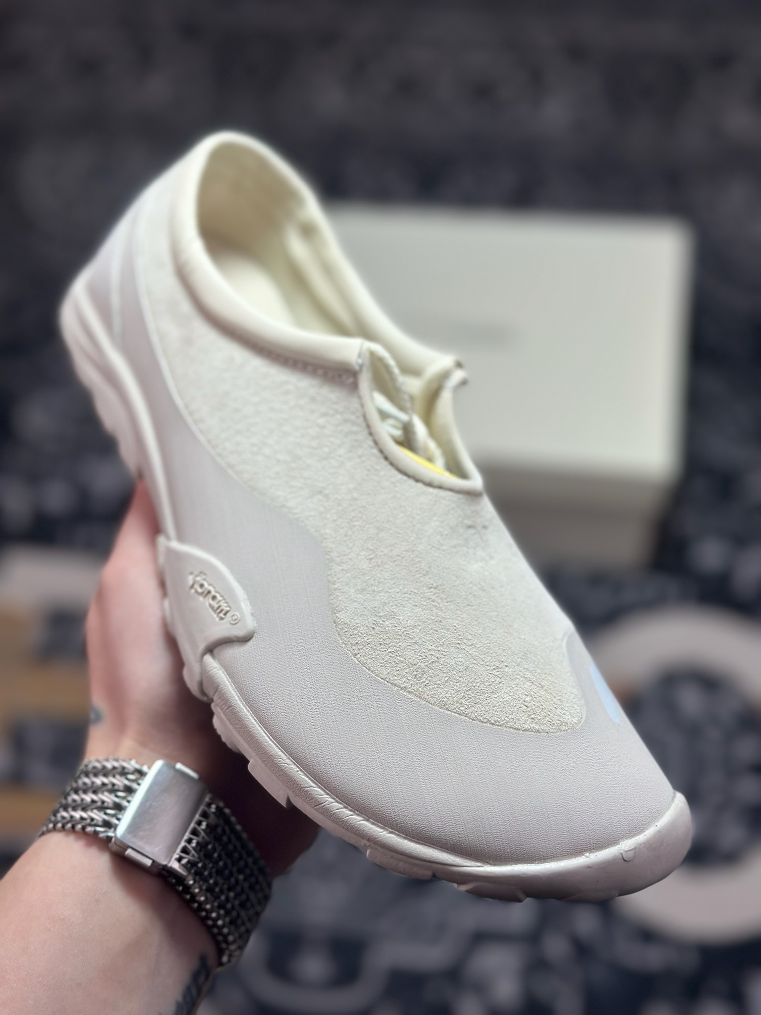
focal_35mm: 48
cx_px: 380
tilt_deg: -55.1
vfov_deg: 39.7
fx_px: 1407
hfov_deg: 30.3
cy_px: 508
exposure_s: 1/1783
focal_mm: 6.86
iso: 80
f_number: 1.78
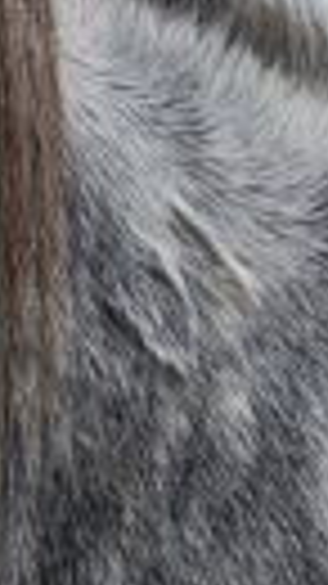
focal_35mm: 198
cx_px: -31
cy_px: 927
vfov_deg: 10.4
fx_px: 3065
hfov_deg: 6.1
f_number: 1.8
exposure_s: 1/455
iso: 20
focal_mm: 5.4
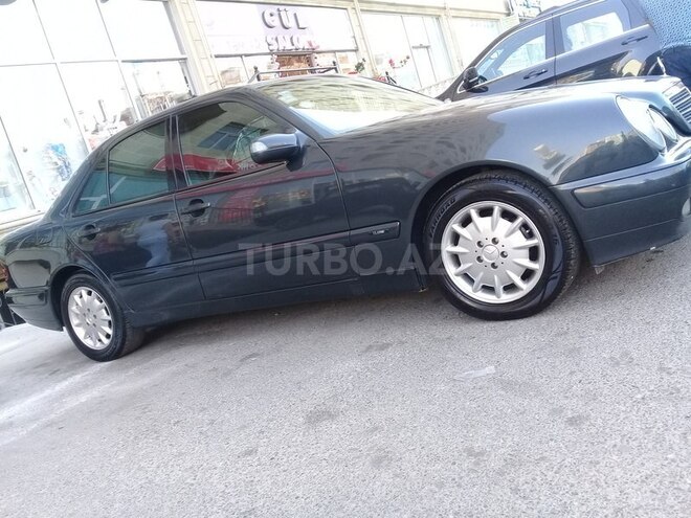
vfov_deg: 45.4
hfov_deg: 58.4
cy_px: 259
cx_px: 346
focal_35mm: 31
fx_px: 619
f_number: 2.2
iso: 80
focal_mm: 3.3
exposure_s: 1/100
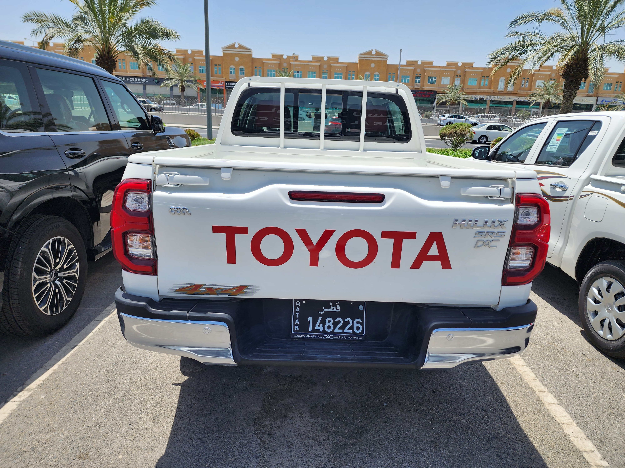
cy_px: 234
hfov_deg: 73.9
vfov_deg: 58.9
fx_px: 415
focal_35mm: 23
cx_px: 312
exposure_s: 1/1076
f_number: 1.8
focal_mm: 6.4
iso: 12
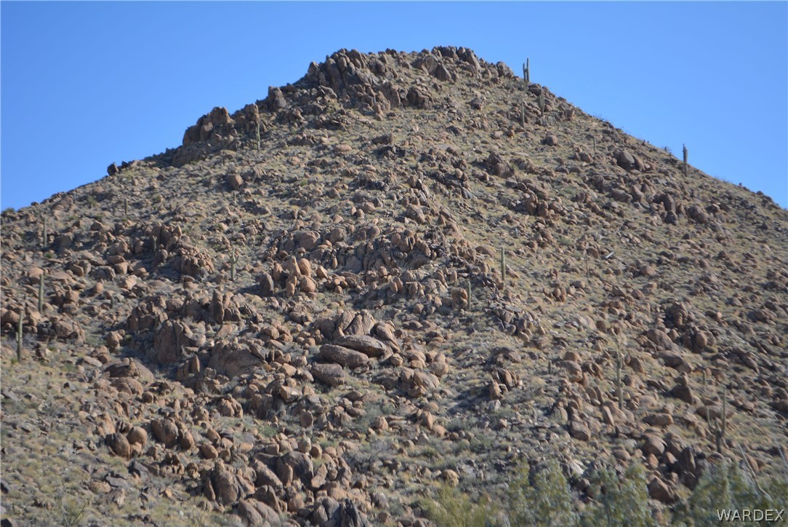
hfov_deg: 24.6
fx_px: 1807
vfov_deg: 16.6
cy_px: 264
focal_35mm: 82
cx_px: 394
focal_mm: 55
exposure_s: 1/1250
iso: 400
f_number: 5.6
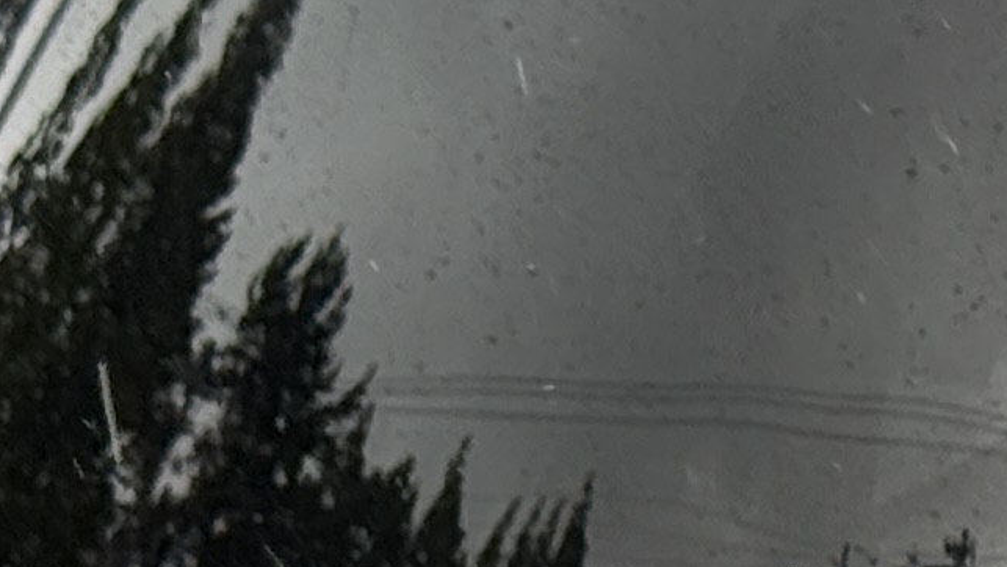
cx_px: 2252
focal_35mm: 328
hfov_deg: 6.3
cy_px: 1464
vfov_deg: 3.6
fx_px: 8760
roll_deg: -0.6
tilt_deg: +2.0
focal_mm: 6.76
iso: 80
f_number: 1.78
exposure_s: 1/327
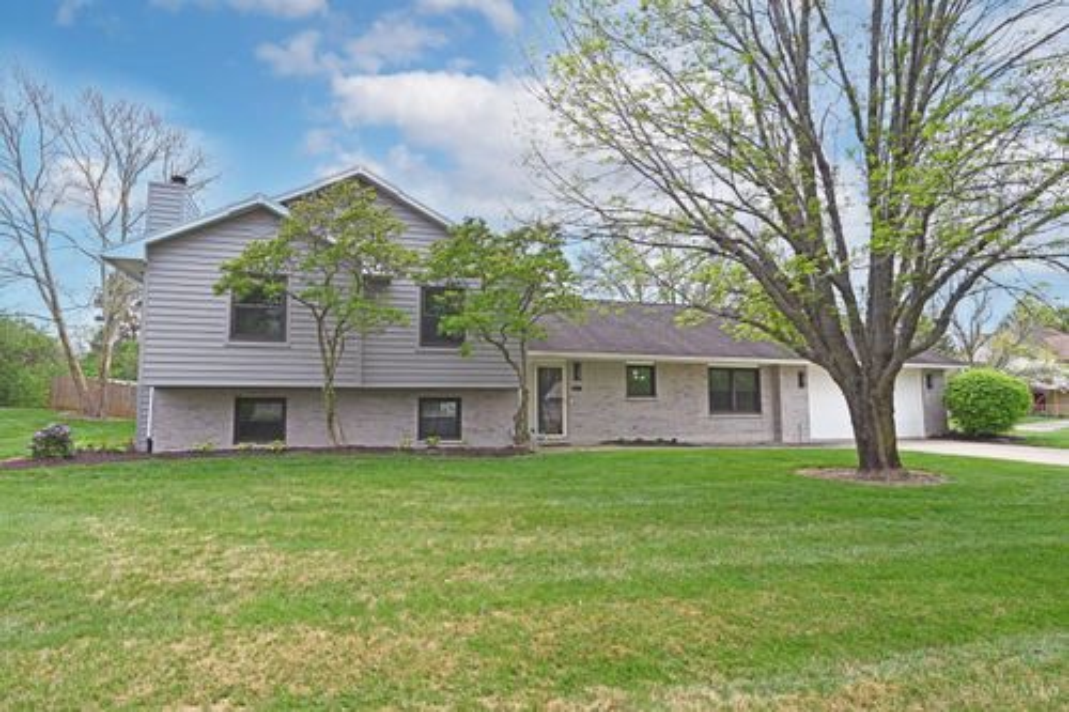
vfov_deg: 61.9
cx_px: 534
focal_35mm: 20
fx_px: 594
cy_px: 356
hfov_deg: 84.0
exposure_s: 1/320
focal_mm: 20
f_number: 6.3
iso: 100
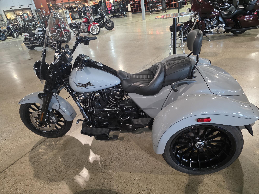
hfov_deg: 73.9
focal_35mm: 23
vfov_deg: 58.9
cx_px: 130
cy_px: 97
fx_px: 172
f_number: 1.7
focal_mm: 6.3
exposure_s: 1/120
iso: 800
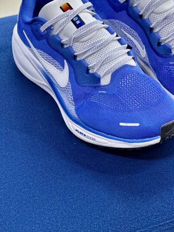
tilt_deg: -35.1
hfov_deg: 11.1
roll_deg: +1.9
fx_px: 891
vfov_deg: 14.7
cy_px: 34
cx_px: 141
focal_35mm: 133
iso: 250
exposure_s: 1/100
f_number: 2.8
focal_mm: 9
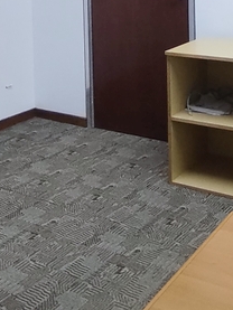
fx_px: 583
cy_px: -28
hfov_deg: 22.6
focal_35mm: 65
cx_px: 145
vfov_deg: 27.4
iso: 320
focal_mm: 1.65
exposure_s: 1/100
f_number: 2.2
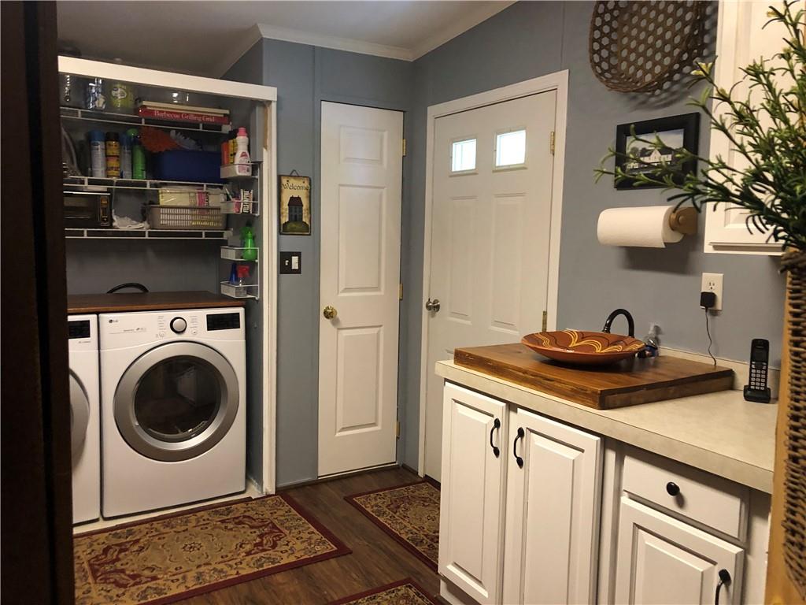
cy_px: 302
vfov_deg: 49.7
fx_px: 652
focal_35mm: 28
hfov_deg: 63.4
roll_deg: -0.6
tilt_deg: -7.0
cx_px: 403
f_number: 1.8
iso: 100
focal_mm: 3.99
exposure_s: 1/12
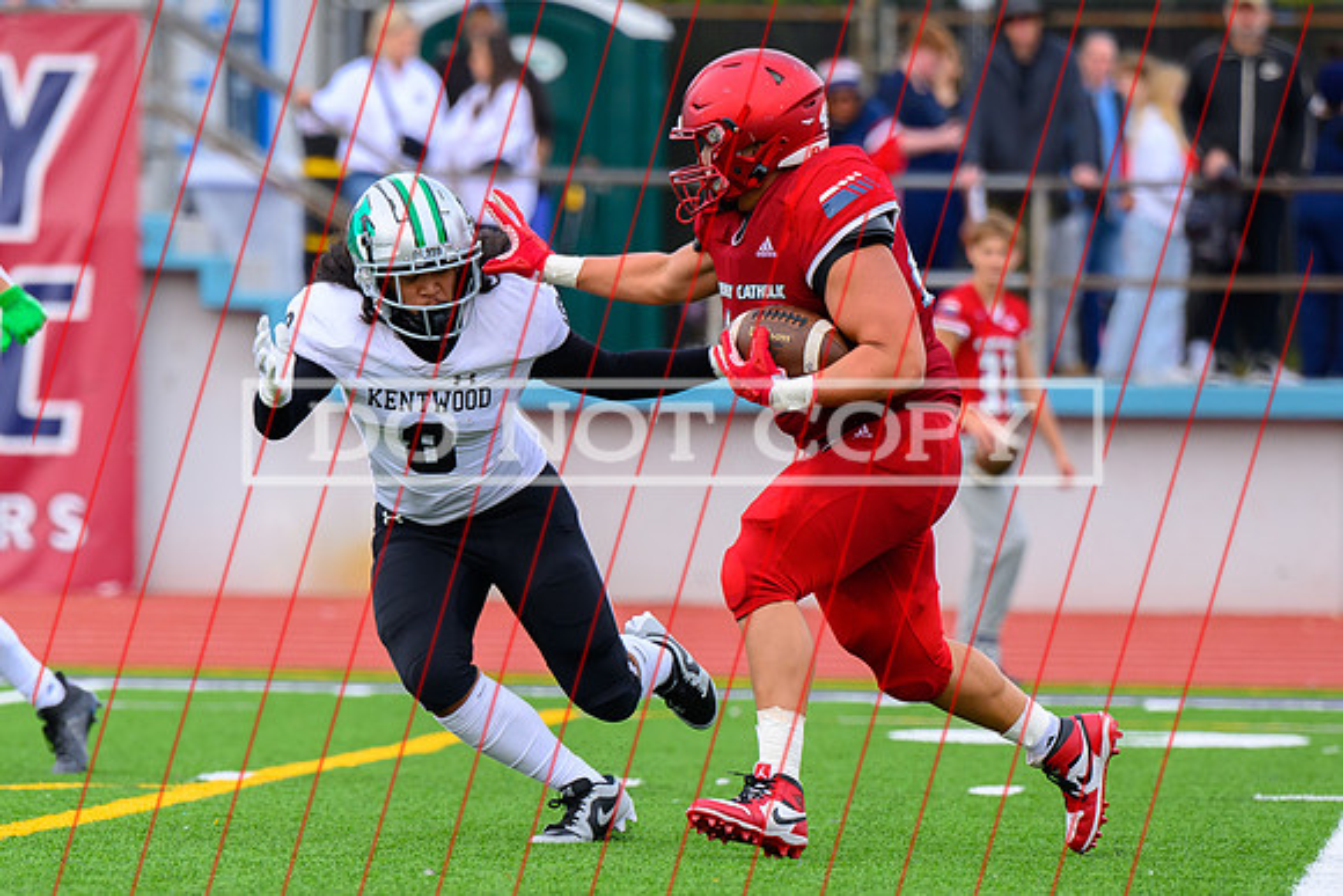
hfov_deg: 4.9
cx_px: 634
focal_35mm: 419
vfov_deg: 3.3
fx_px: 15617
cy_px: 740
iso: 560
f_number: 3.5
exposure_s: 1/2000
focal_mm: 200
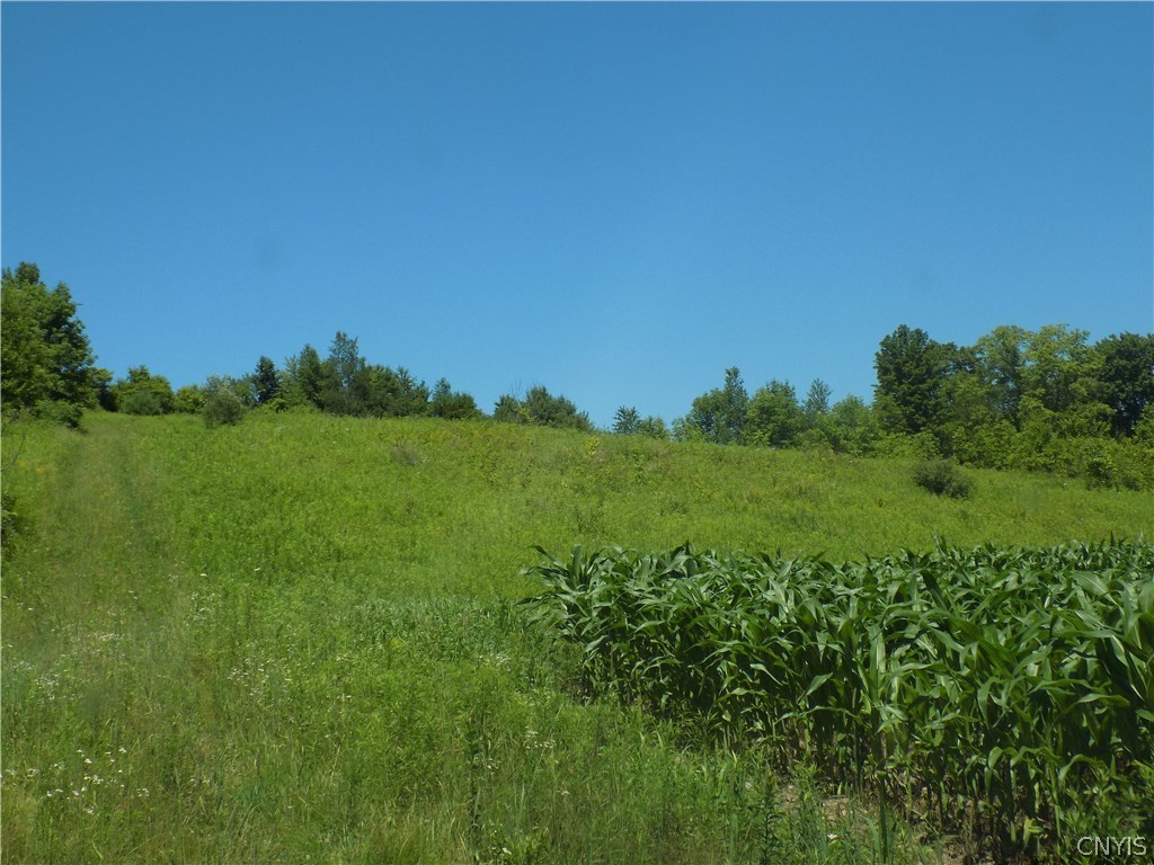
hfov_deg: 36.8
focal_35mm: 52
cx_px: 577
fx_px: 1734
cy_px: 432
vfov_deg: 28.0
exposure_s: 1/500
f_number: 3.9
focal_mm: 9.3
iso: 80
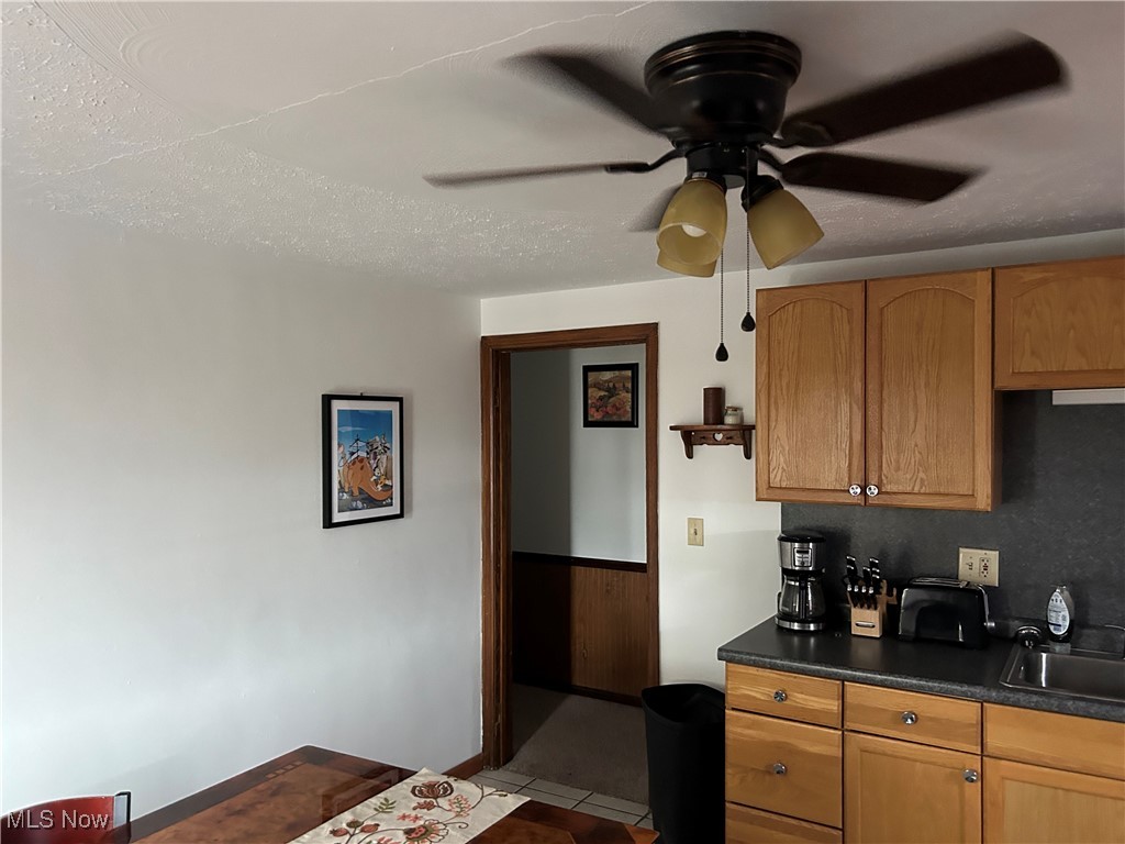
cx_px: 562
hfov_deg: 67.3
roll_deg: +1.2
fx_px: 845
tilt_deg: -0.5
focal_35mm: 26
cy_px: 422
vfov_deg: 53.1
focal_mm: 5.7
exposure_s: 1/50
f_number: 1.5
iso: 500
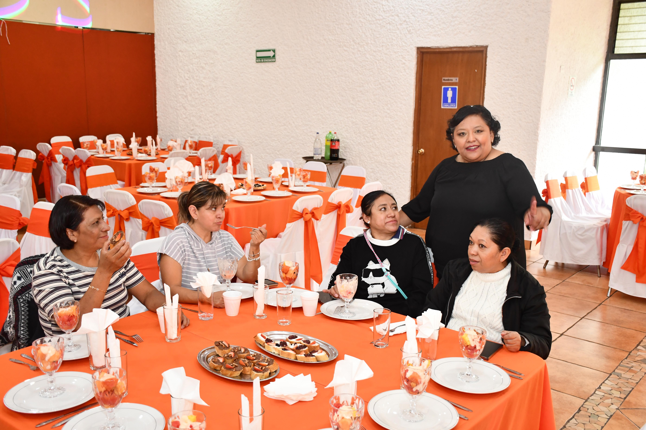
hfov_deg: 53.1
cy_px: 215
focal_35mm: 36
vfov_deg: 36.9
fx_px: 646
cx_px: 323
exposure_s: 1/60
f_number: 4
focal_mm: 24
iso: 1600
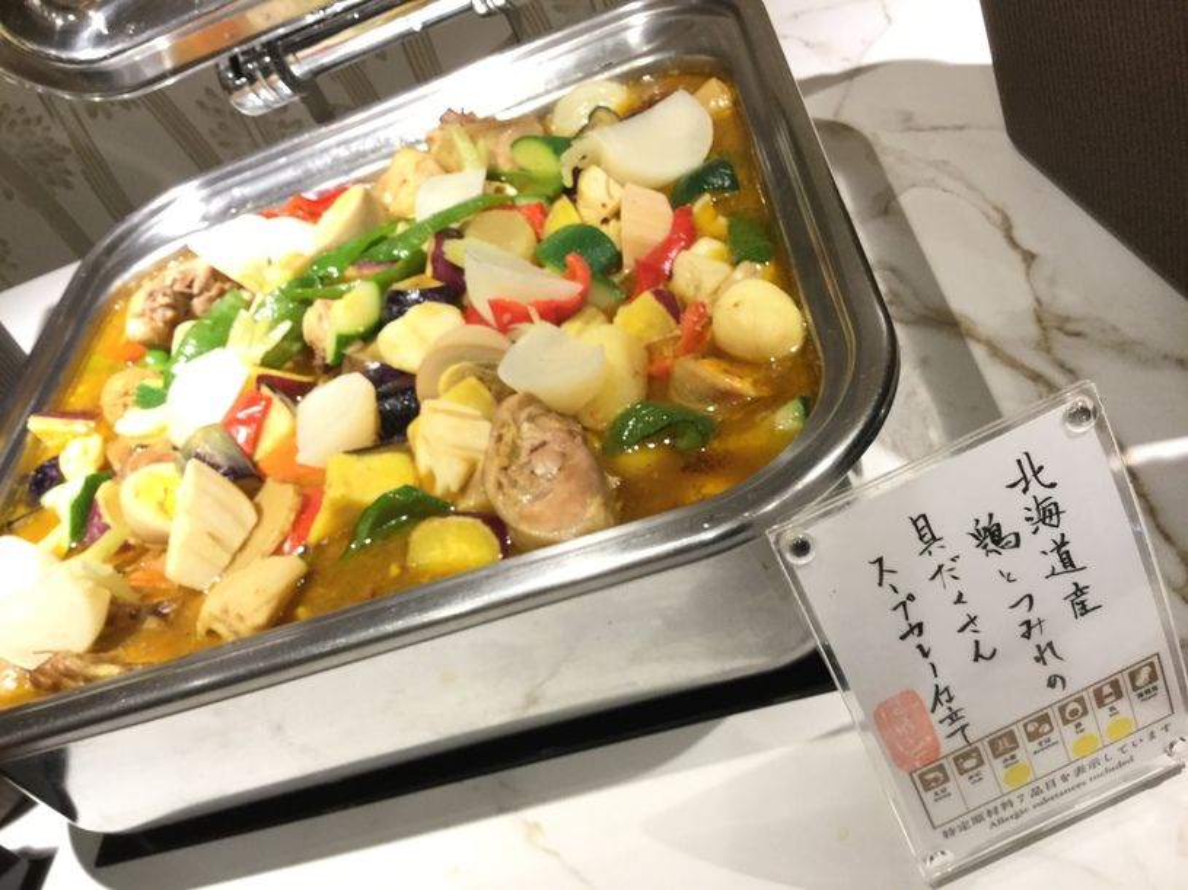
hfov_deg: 58.4
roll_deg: +27.8
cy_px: 445
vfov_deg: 45.4
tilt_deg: -39.3
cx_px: 594
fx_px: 1064
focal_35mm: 31
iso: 80
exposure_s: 1/30
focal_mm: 3.3
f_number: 2.4
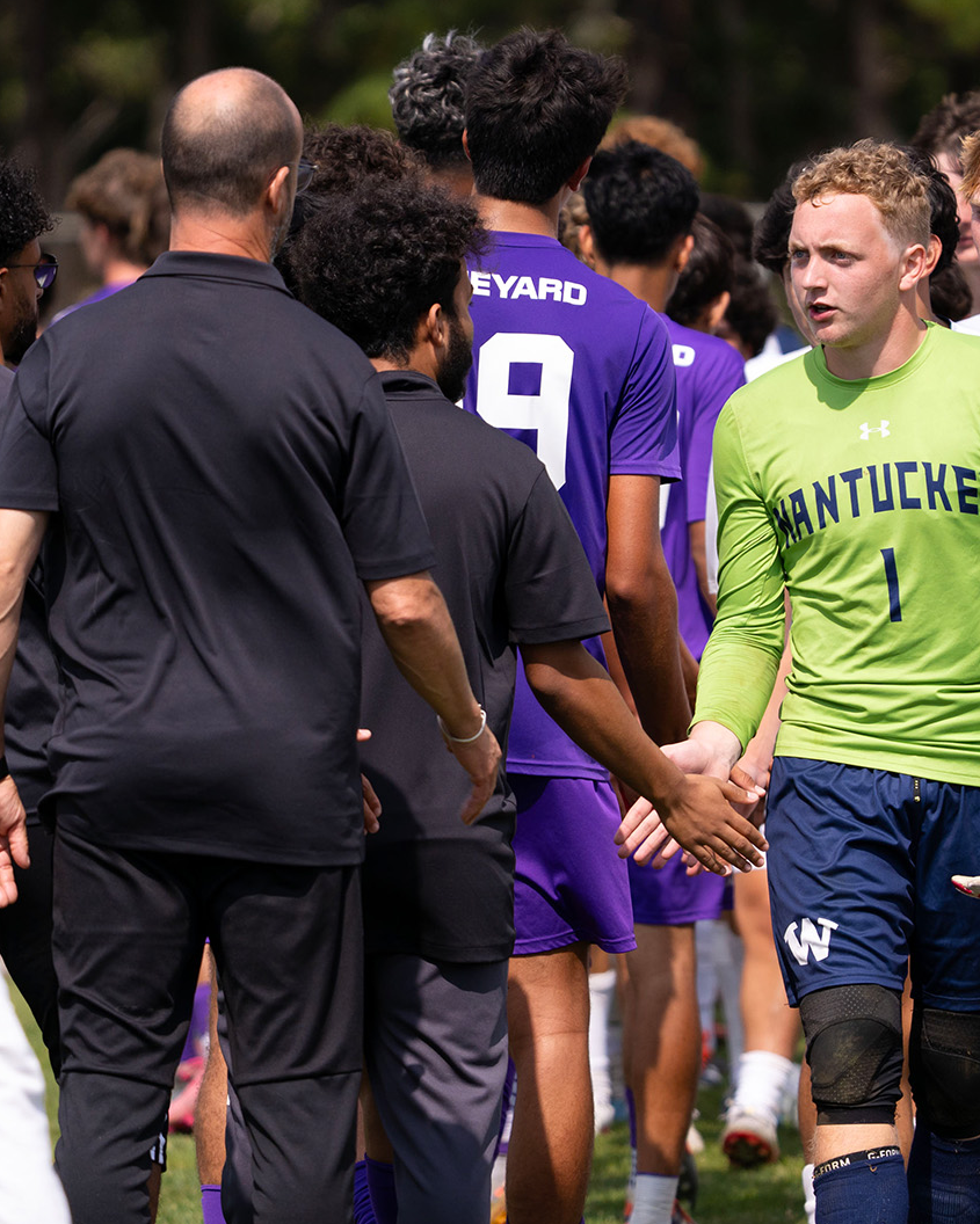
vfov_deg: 3.9
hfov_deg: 3.1
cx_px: 573
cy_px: 612
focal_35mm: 501
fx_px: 18161
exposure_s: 1/2500
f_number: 6.3
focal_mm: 353
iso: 640
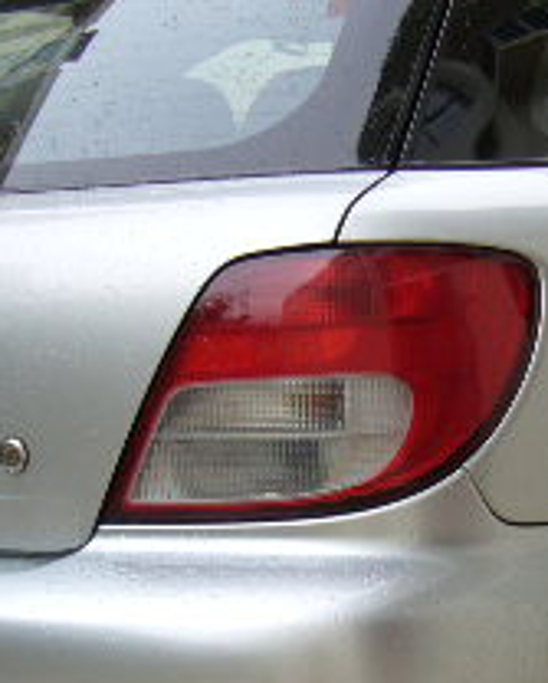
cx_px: 440
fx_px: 2124
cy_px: 447
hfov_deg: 14.6
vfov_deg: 18.2
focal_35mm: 105
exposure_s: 1/250
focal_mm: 5.8
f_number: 2.8
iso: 80
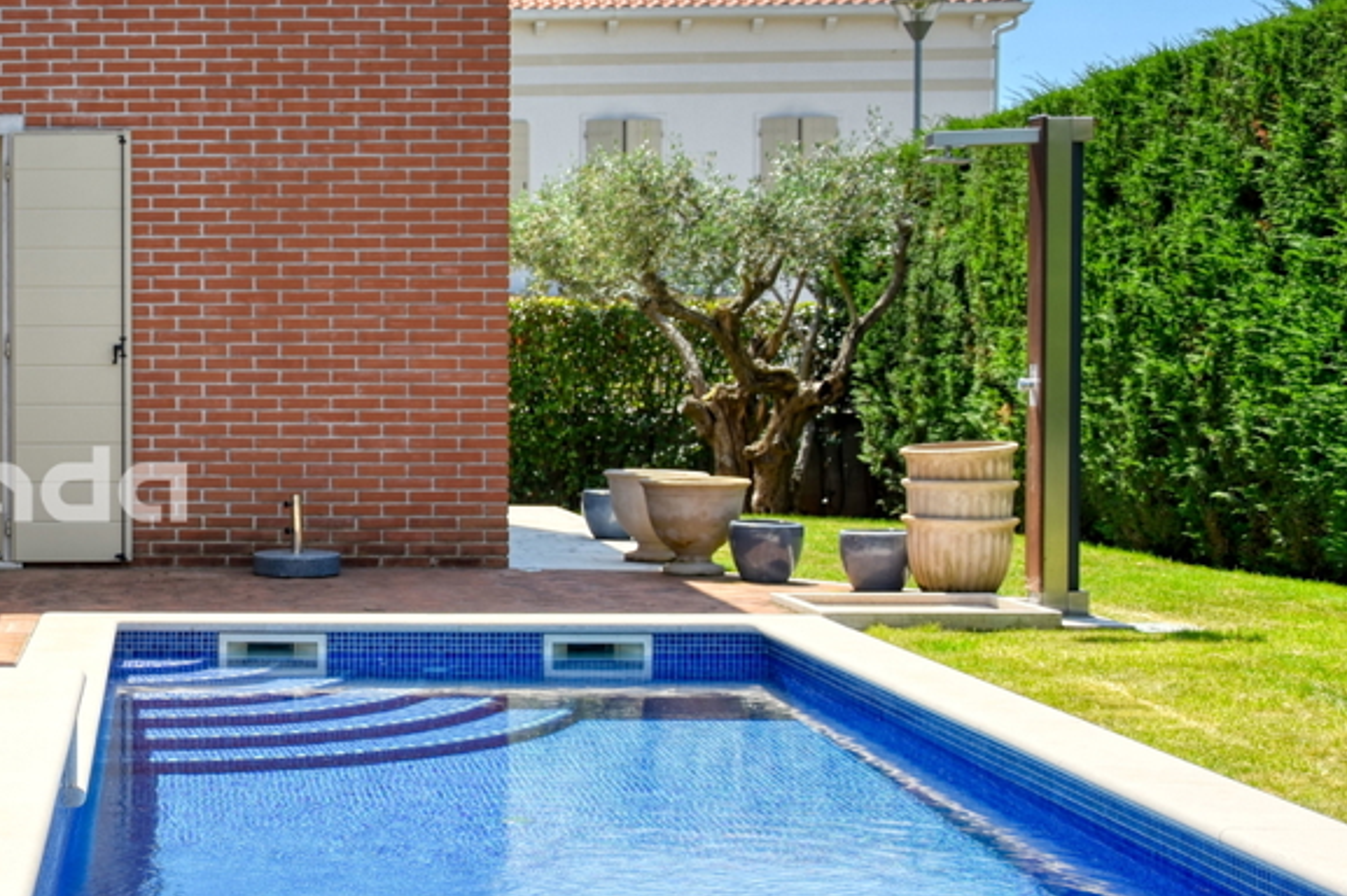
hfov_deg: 24.8
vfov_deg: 17.5
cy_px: 446
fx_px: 2918
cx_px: -2
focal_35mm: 78
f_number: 4
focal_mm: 25
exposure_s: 1/800
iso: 100
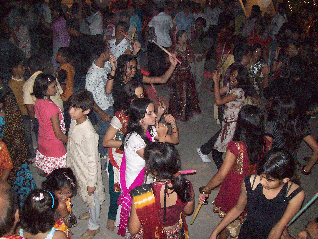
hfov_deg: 51.4
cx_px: 159
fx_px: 331
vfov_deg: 39.7
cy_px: 120
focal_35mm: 36
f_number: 2.7
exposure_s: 1/64
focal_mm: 6
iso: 400
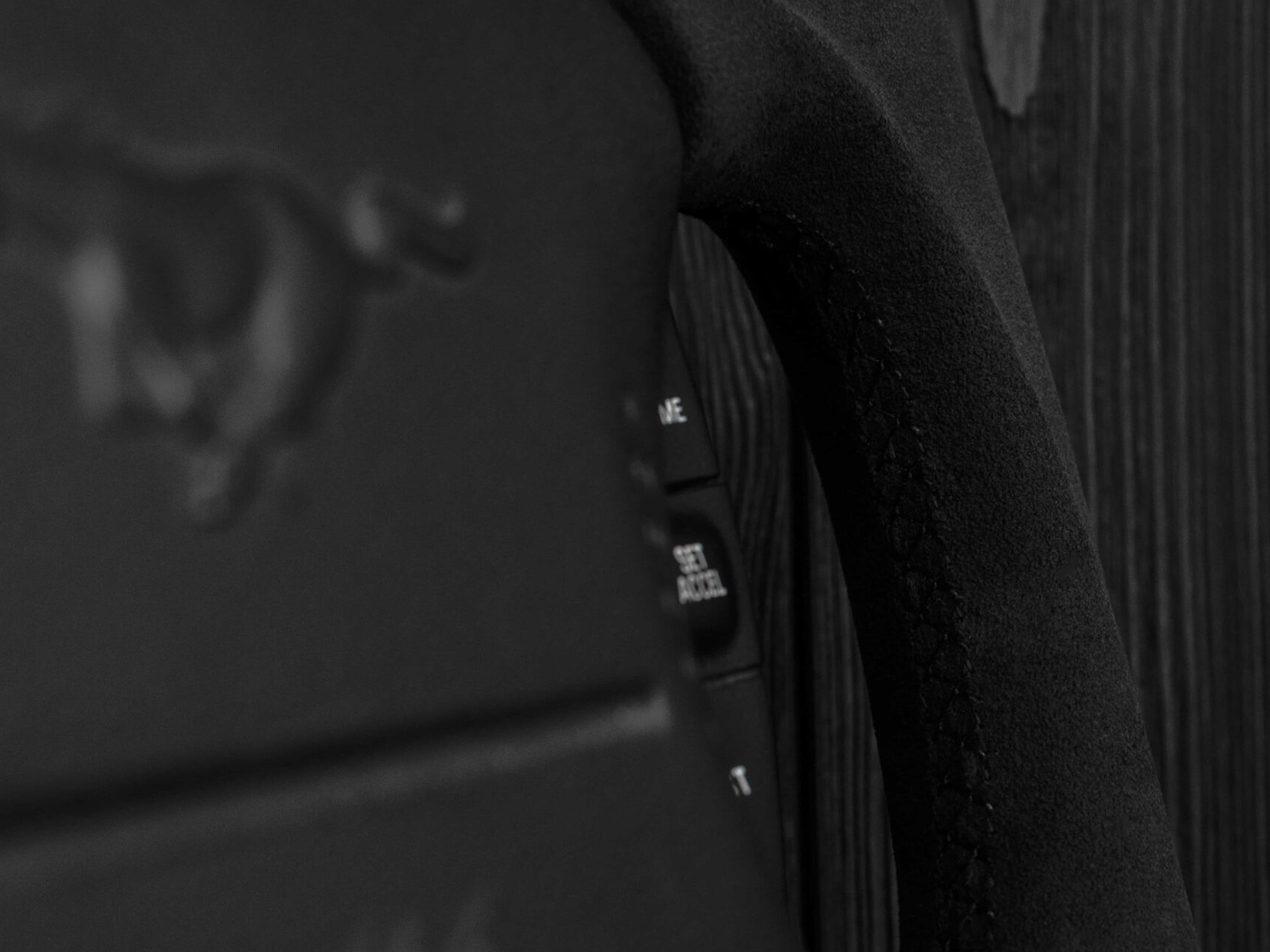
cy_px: 618
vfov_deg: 19.4
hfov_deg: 25.5
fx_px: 2778
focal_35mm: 76
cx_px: 931
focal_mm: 35
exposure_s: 1/125
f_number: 6.3
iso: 500
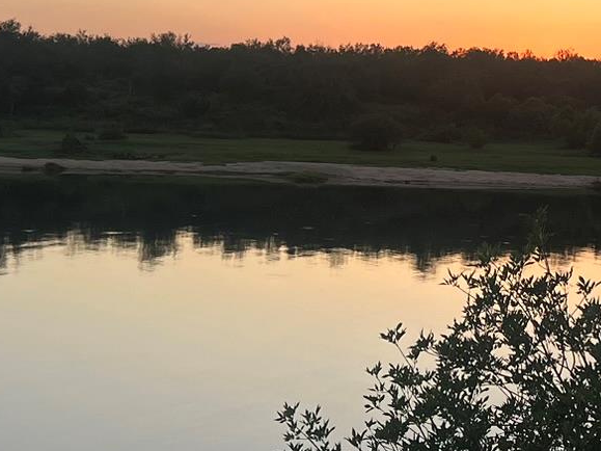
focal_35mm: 92
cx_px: 519
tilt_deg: +1.9
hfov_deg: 20.9
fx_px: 1597
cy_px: 28
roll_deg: -2.4
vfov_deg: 15.8
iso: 50
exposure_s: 1/588
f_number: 1.5
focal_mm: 5.7
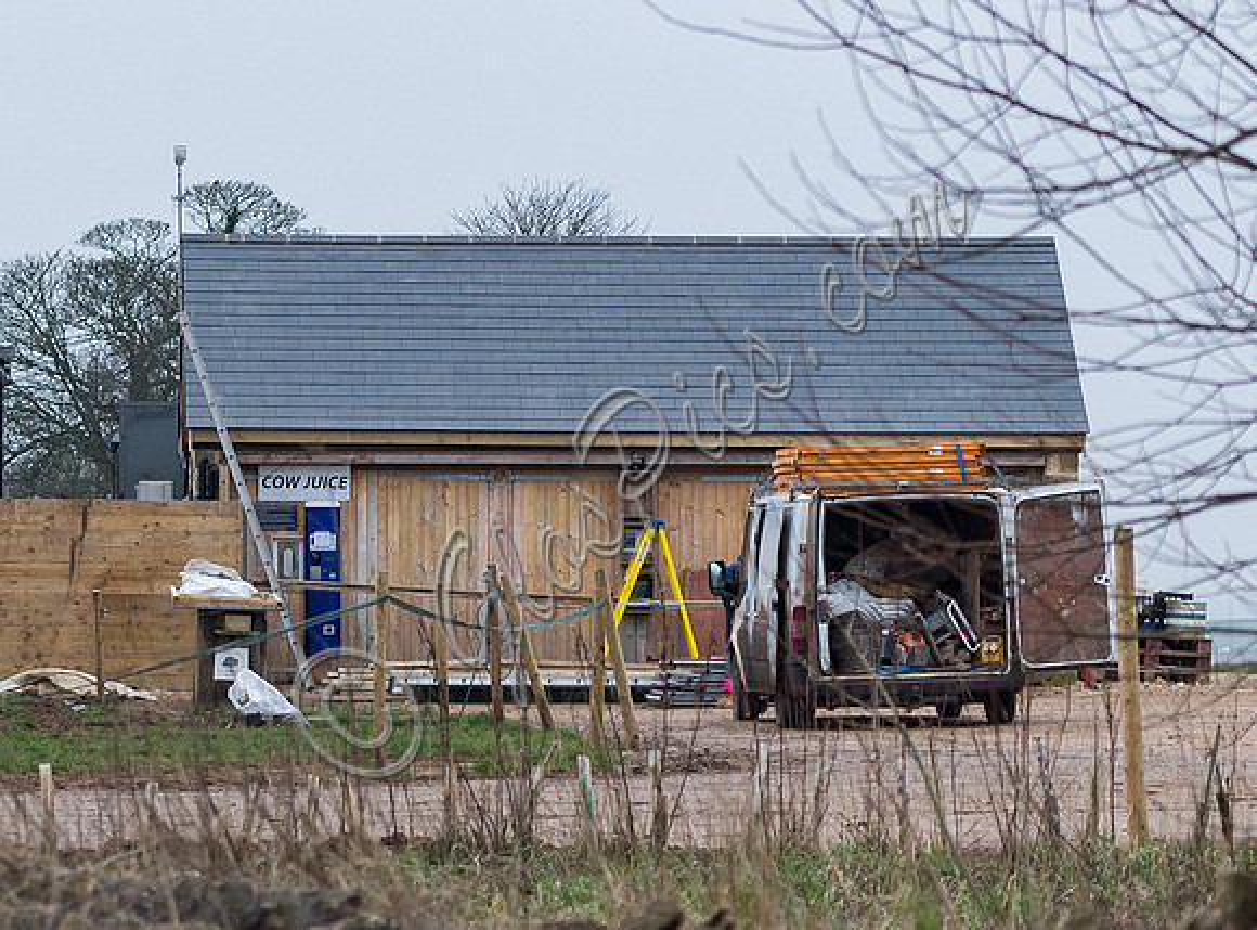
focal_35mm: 192
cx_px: 462
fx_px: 6953
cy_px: 657
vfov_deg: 7.6
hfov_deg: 10.3
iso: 640
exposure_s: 1/2000
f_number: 2.8
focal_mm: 70
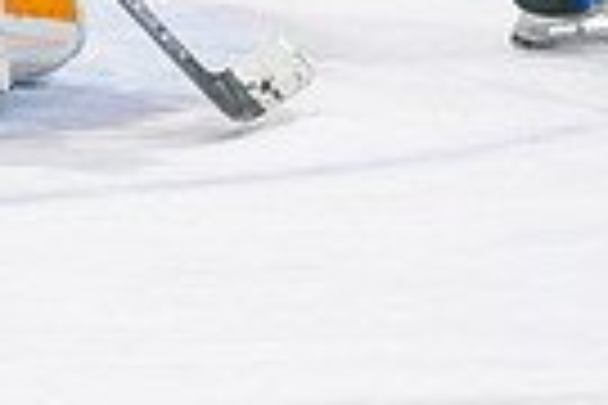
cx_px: -152
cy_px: -150
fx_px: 10234
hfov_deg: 3.4
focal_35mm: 606
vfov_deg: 2.3
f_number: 2.8
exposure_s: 1/640
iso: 500
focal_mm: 105
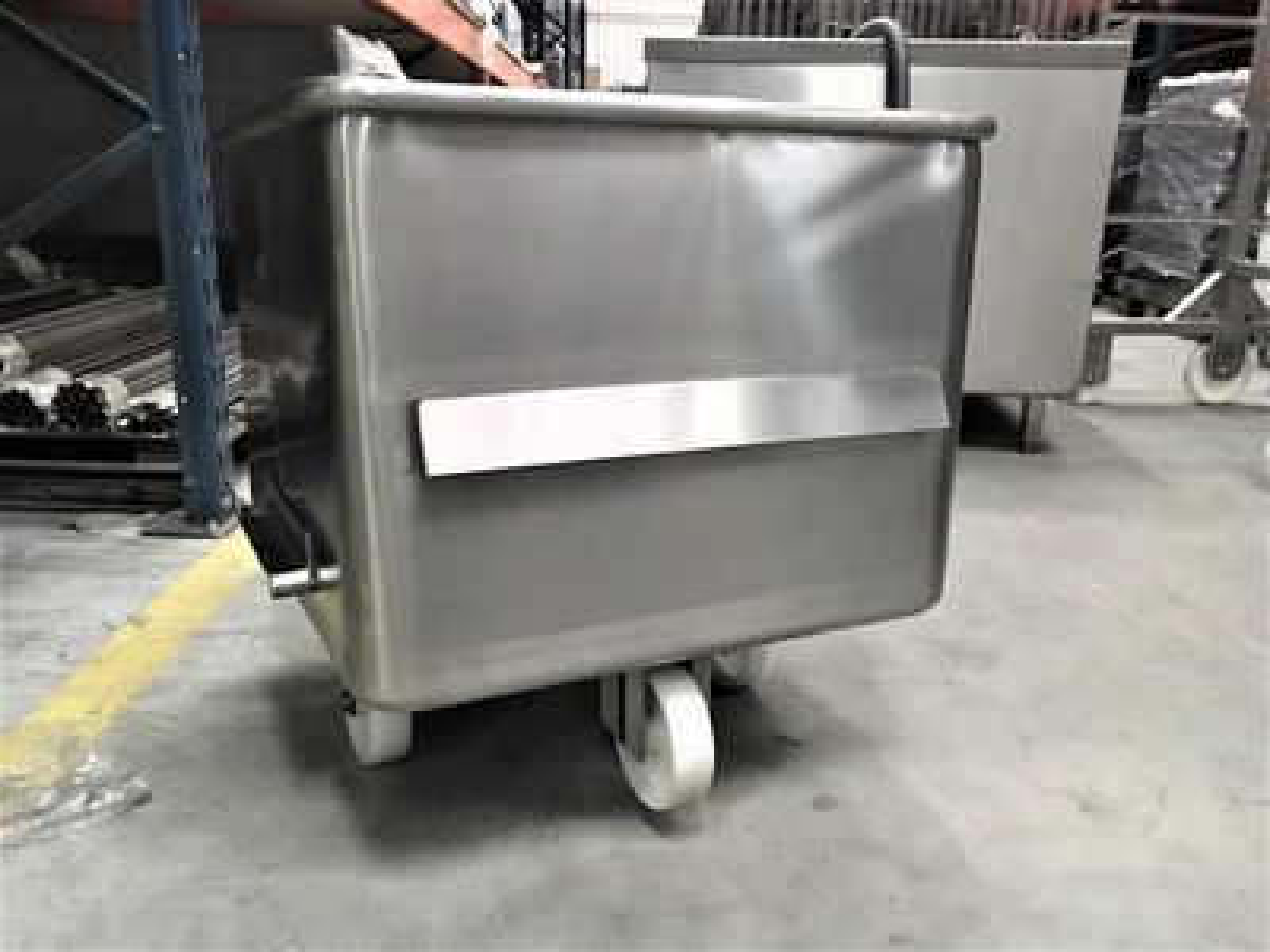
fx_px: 1064
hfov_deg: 61.7
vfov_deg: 48.2
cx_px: 635
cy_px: 476
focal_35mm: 29
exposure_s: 1/17
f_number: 2.2
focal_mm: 4.15
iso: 400
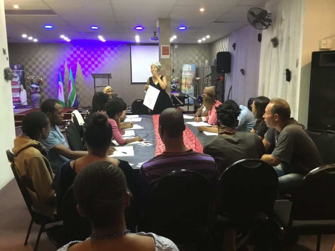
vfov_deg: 45.4
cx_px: 168
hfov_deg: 58.4
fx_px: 300
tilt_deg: -7.3
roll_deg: -0.1
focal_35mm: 31
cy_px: 126
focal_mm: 3.3
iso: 250
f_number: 2.4
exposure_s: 1/17
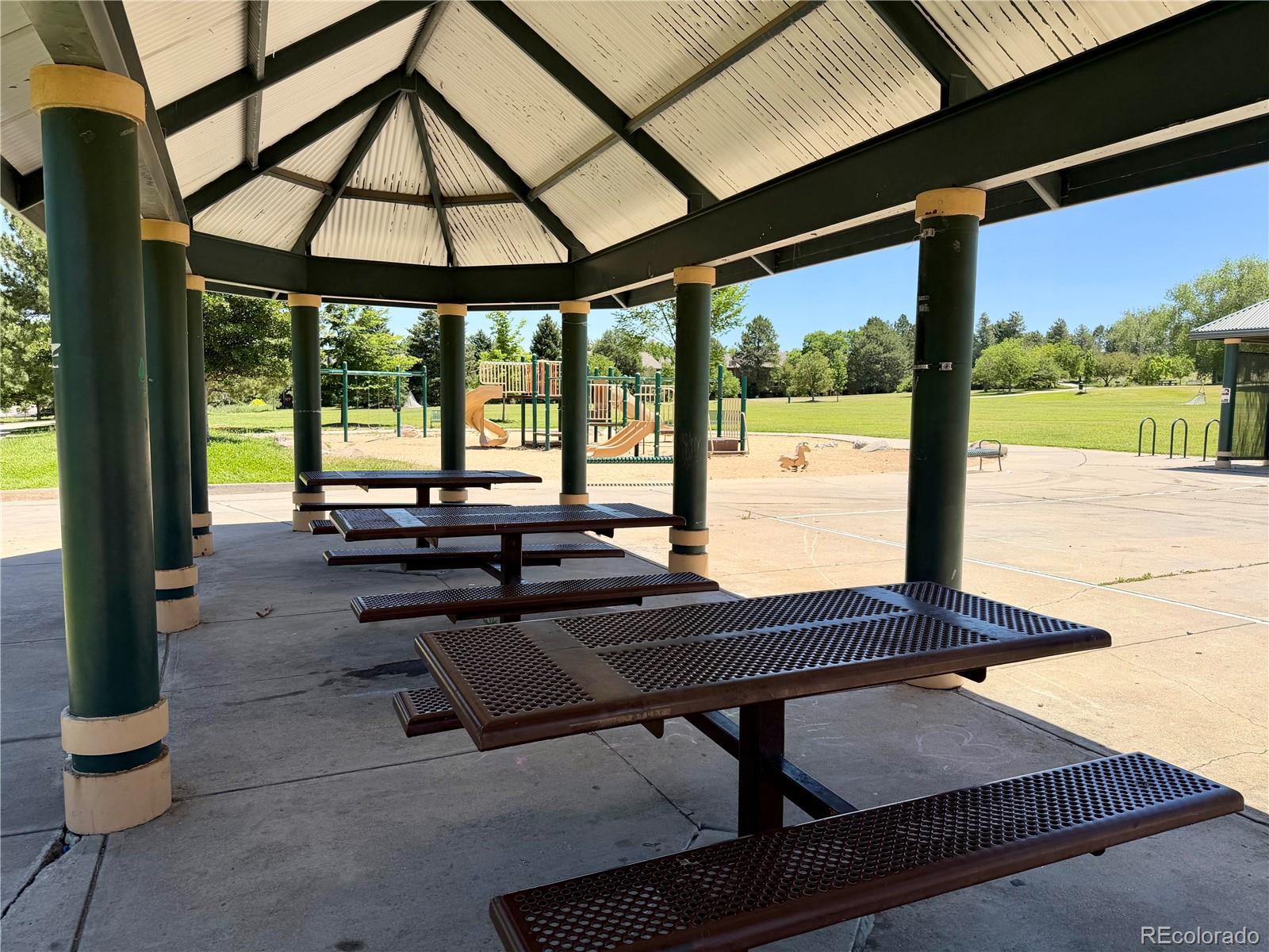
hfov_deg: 71.6
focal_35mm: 24
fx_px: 880
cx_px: 634
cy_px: 476
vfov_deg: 56.8
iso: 80
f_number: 1.78
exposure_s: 1/2801
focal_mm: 6.76
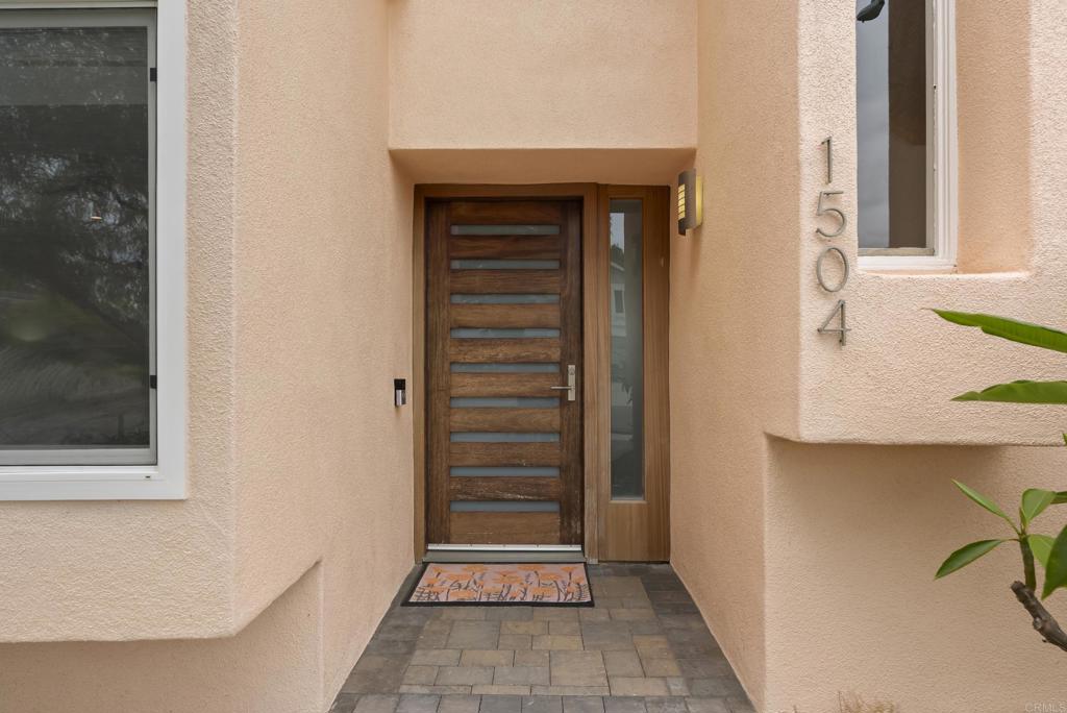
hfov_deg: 78.5
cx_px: 534
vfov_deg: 57.3
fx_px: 652
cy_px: 356
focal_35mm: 22
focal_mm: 22
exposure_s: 1/320
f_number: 7.1
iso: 500
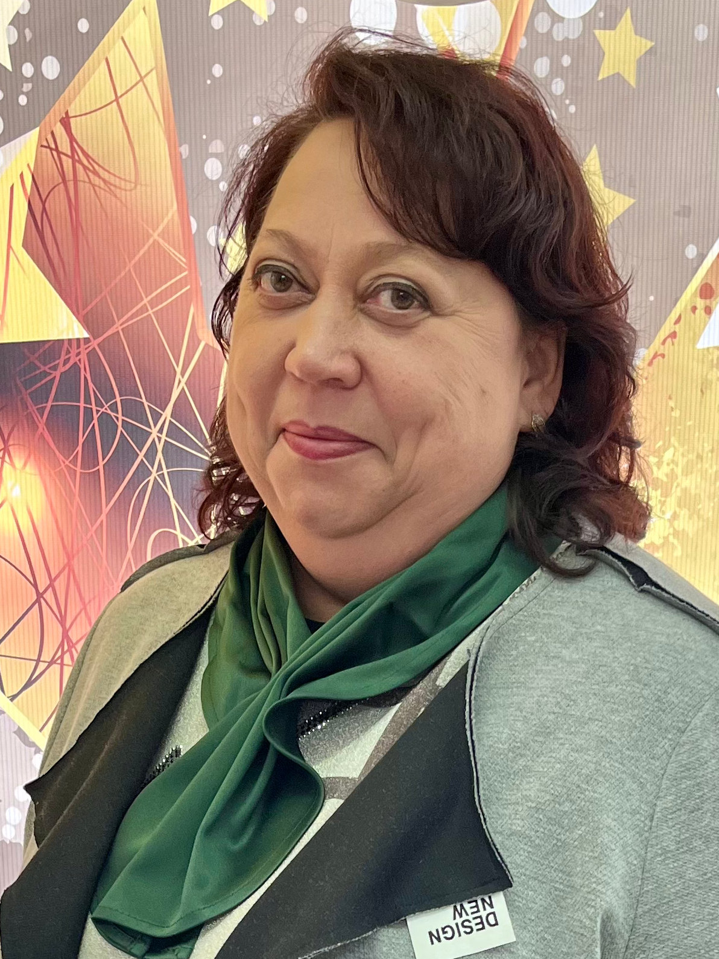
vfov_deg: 67.3
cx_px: 360
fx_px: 720
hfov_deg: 53.1
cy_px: 480
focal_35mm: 26
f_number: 1.6
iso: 64
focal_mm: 5.1
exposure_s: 1/50
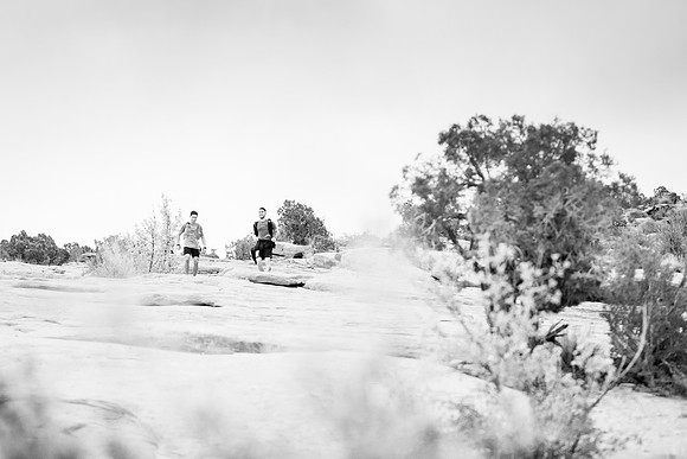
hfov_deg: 28.8
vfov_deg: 19.5
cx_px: 344
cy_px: 230
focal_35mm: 70
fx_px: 1336
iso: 2500
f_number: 3.2
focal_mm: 70
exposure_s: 1/1600
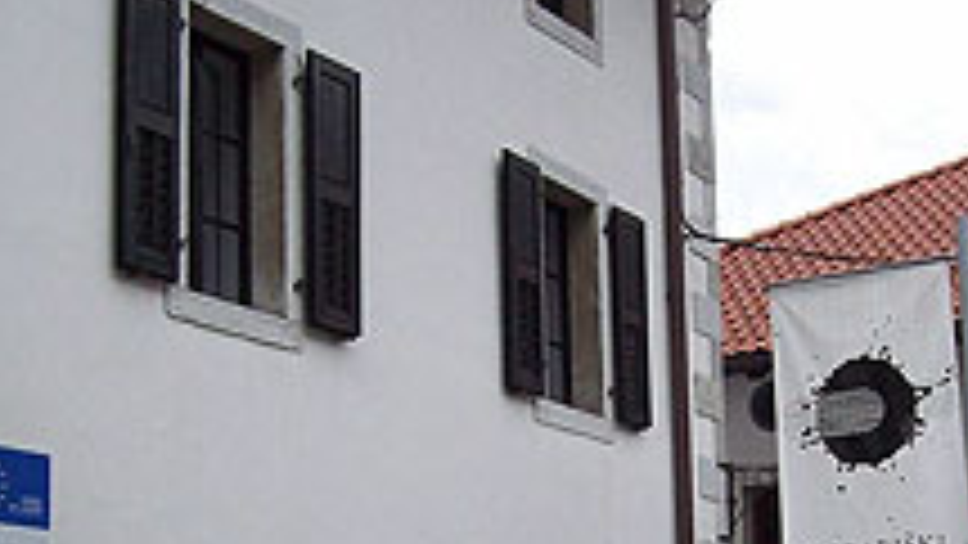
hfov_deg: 25.9
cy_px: 535
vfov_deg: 14.5
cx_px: 531
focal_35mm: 82
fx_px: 2105
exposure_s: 1/419
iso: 80
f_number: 4.8
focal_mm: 6
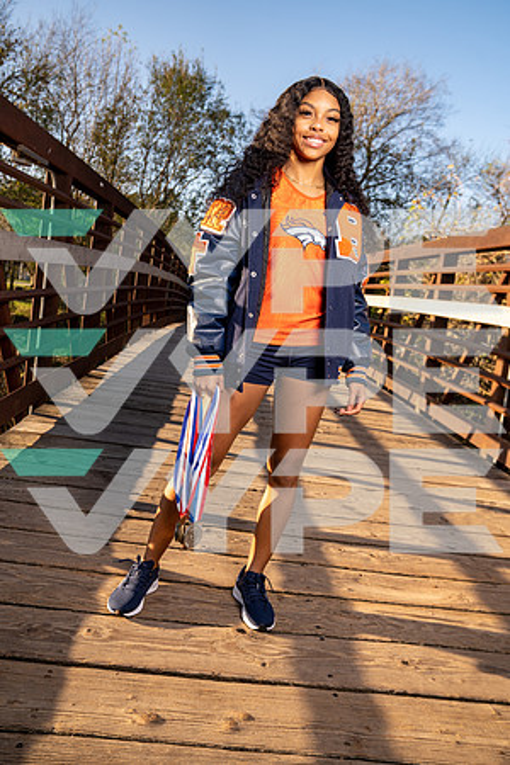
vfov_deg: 63.7
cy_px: 382
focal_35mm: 29
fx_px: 616
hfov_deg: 45.0
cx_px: 255
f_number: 5.6
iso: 160
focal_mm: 29
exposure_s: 1/250
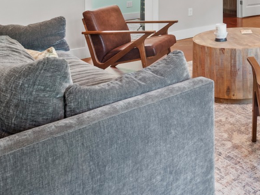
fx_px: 331
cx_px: 266
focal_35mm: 44
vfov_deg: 28.7
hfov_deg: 37.8
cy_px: -36
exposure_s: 1/3
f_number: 5.6
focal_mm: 9
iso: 400
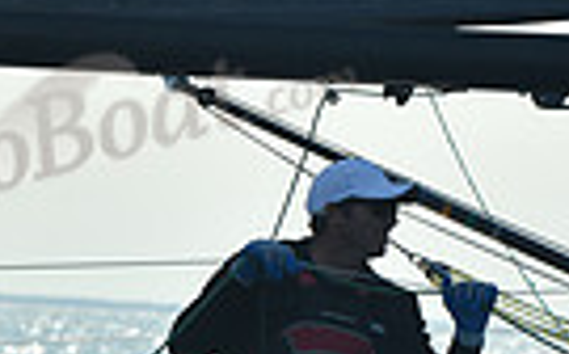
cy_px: 419
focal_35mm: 615
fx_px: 9525
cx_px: -451
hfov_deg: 3.4
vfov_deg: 2.1
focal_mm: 140
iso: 320
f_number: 7.1
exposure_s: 1/640
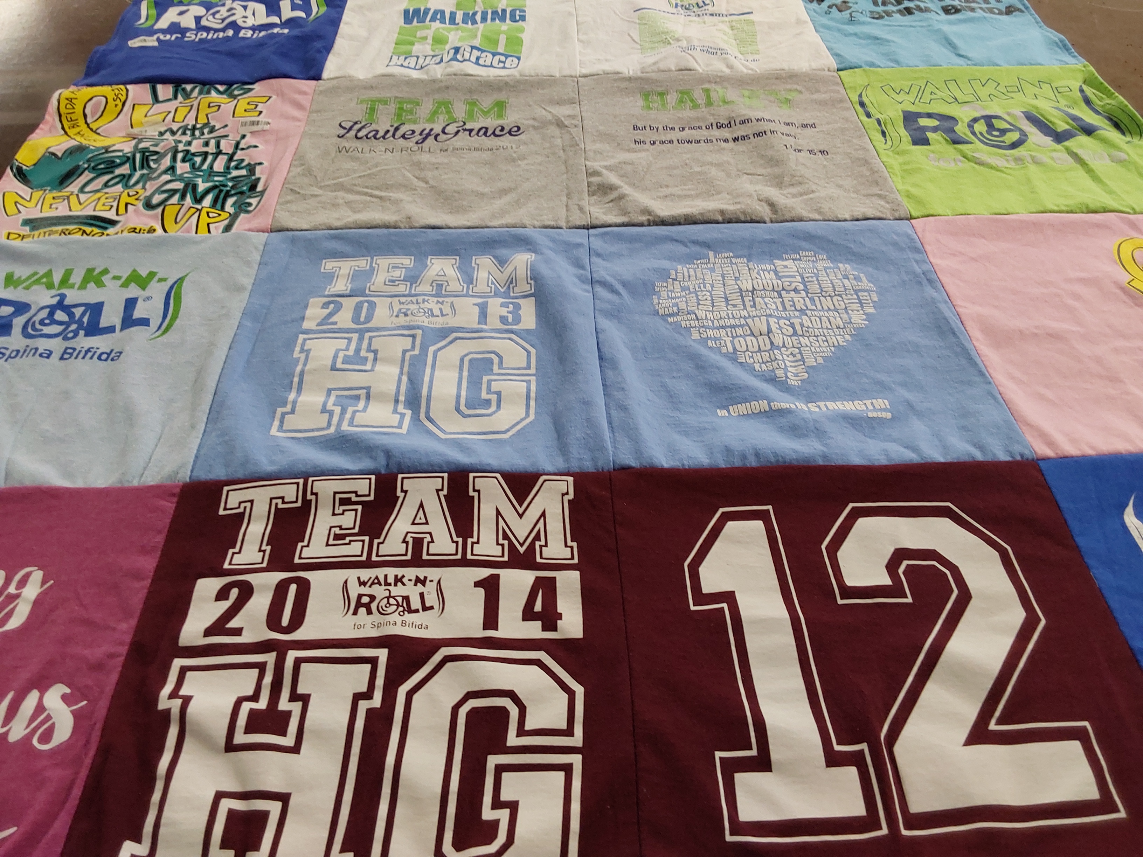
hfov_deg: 63.4
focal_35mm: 28
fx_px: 925
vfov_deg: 49.7
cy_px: 428
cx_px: 572
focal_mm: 2.91
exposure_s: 1/50
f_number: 1.9
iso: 80
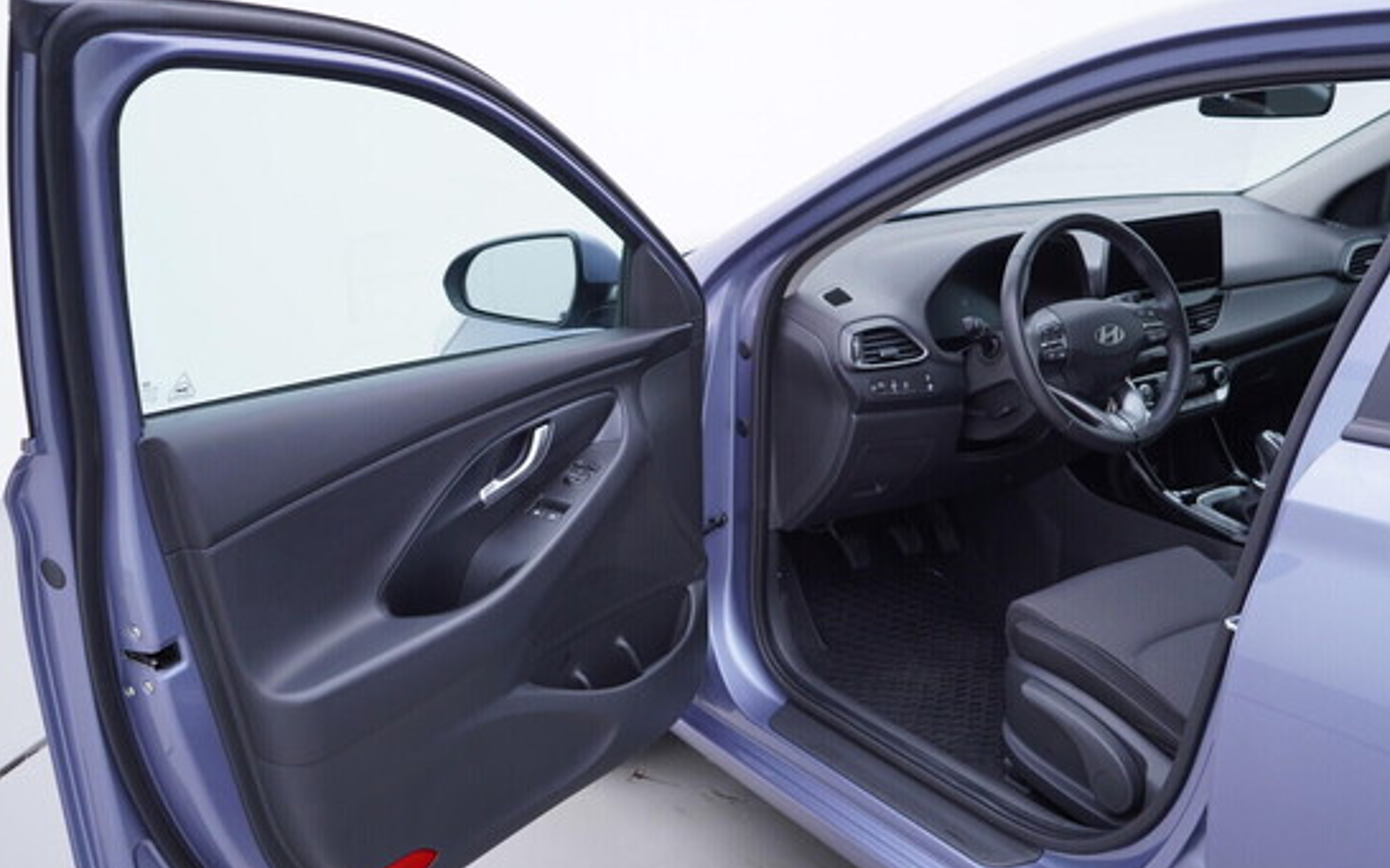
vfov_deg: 34.4
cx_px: 698
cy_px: 457
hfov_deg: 52.8
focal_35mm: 37
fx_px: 1401
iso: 125
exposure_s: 1/50
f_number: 3.2
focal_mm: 24
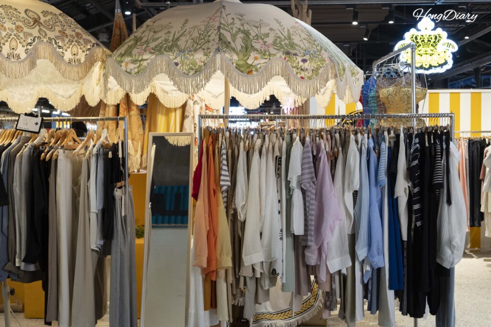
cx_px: 246
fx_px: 573
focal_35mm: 42
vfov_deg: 31.9
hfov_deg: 46.4
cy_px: 164
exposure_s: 1/160
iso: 2500
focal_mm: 42
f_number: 5.6
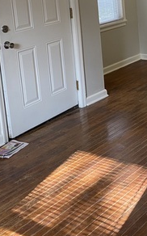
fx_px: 405
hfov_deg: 19.3
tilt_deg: -9.3
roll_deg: +2.5
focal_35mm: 63
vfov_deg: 31.5
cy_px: 40
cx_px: 181
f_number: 1.8
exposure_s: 1/60
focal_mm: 4.25
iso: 100
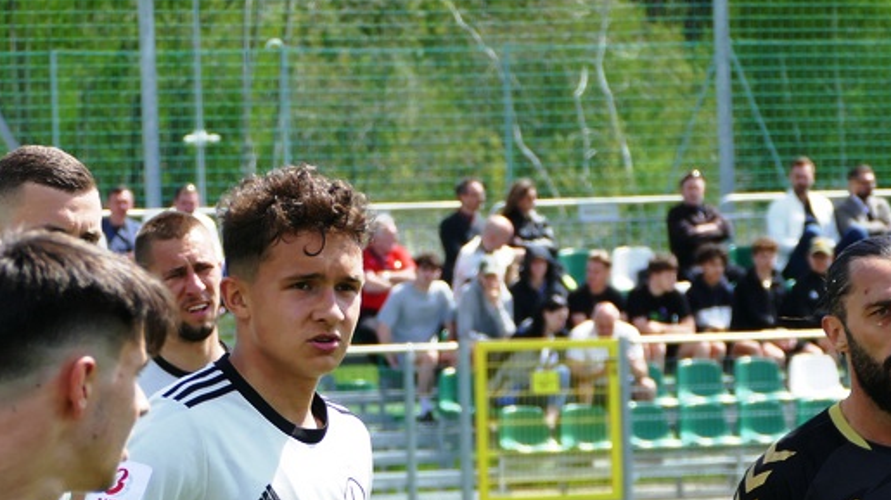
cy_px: 494
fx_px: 9067
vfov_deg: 3.2
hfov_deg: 5.6
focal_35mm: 384
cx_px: 320
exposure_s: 1/800
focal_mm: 59.97
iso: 125
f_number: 3.9
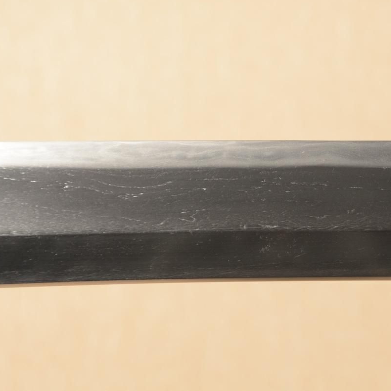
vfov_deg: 9.2
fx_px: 2425
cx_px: 307
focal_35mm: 190
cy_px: 168
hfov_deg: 9.2
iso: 400
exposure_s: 1/1.6
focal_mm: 85
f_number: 11
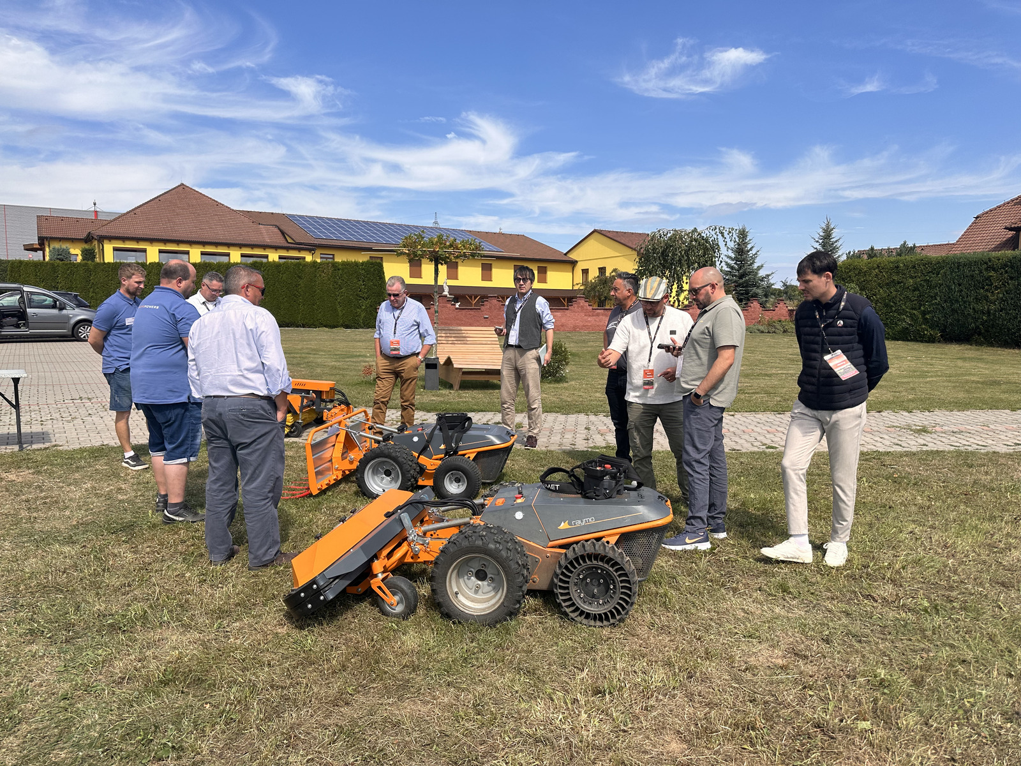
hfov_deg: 71.6
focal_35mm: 24
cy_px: 383
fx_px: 708
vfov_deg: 56.8
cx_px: 510
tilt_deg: -3.8
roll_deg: +0.6
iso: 80
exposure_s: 1/3861
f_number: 1.78
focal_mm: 6.86
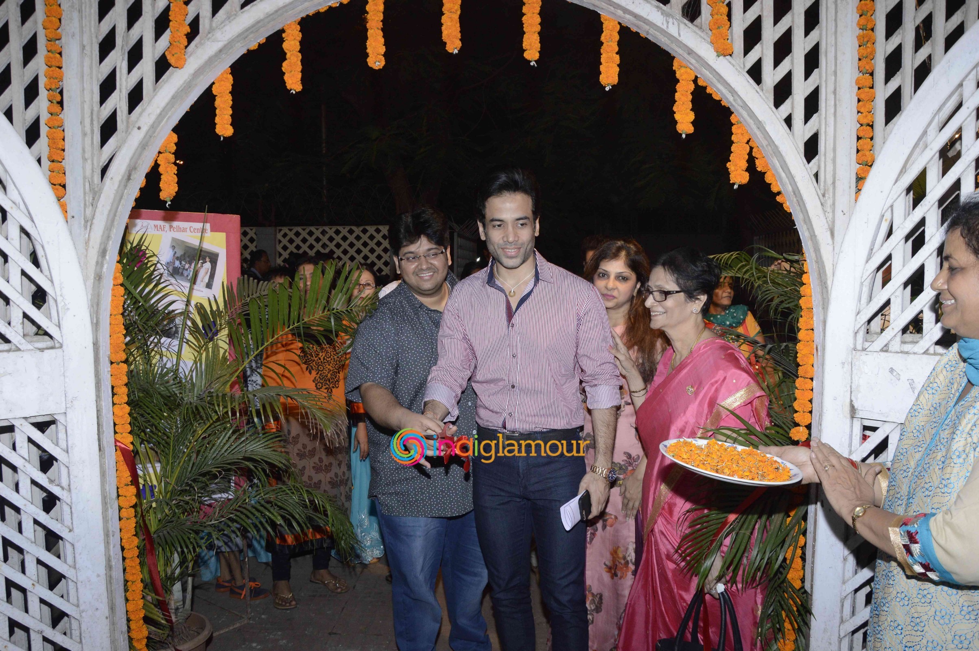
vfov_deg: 47.9
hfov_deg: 67.4
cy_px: 326
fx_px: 734
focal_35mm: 27
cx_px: 490
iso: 800
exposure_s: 1/160
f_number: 8
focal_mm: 18
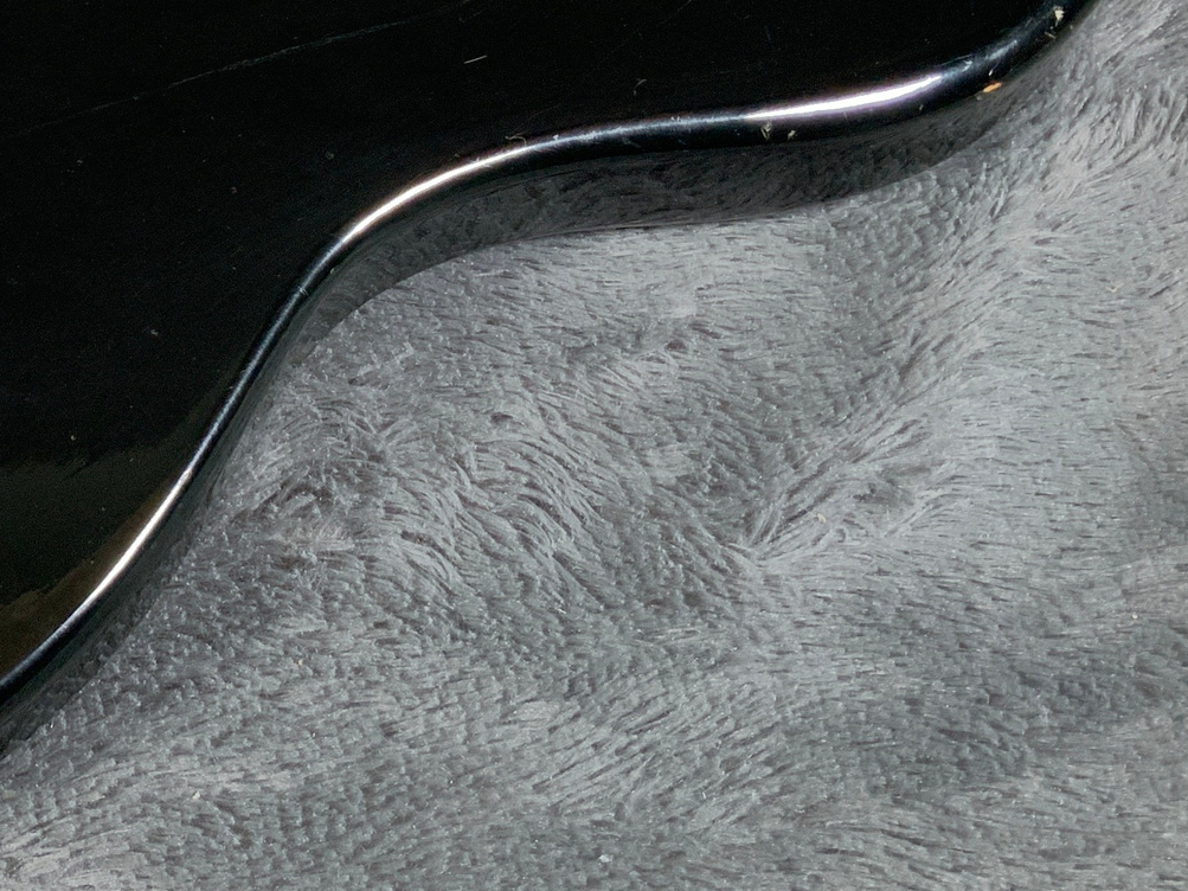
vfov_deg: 19.5
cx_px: -212
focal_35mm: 74
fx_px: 2539
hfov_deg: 24.1
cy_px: 77
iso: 64
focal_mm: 3
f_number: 1.8
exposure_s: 1/104
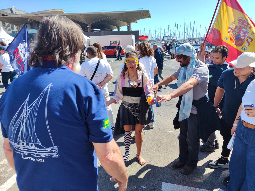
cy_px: 96
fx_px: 177
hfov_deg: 71.6
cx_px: 128
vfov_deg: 56.8
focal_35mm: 24
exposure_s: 1/1530
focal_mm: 5.59
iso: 50
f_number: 1.88
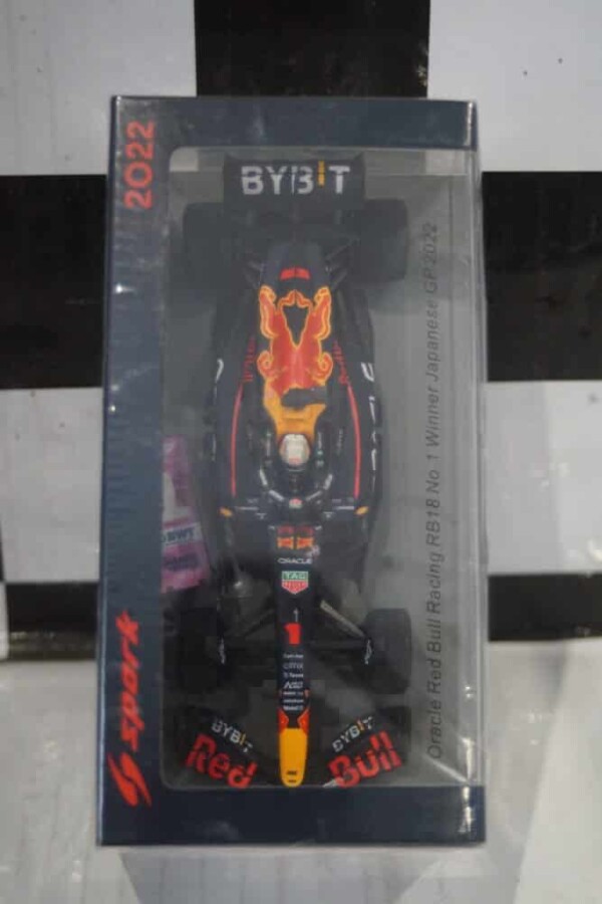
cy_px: 452
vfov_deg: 33.4
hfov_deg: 22.6
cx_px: 301
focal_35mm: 60
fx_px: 1505
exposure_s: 1/160
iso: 3200
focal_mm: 40
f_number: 4.5
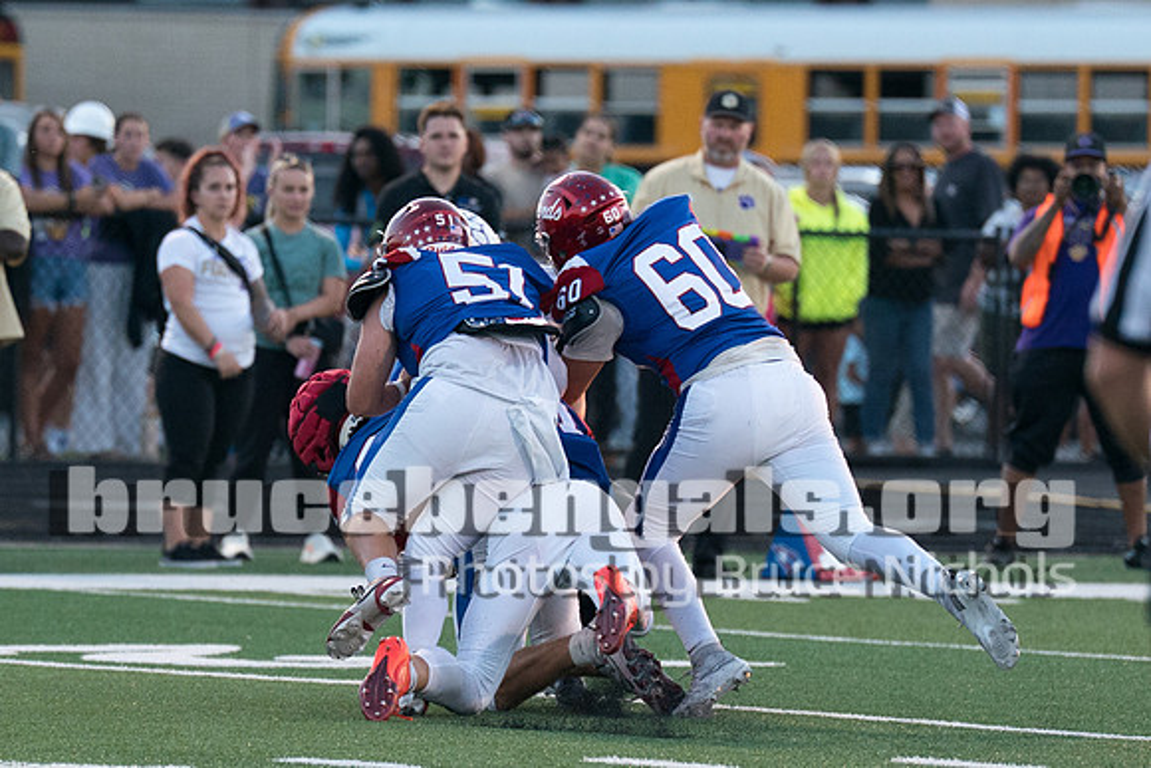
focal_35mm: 521
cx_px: 632
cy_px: 423
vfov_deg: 2.6
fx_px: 16668
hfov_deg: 4.0
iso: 1600
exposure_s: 1/1000
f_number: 2.8
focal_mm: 200
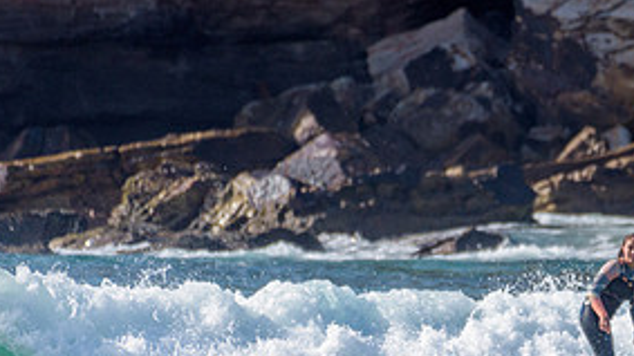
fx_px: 22117
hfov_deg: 1.6
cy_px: 356
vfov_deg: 0.9
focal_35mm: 1316
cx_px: 604
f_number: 5.6
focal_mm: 500
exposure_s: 1/2000
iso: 250
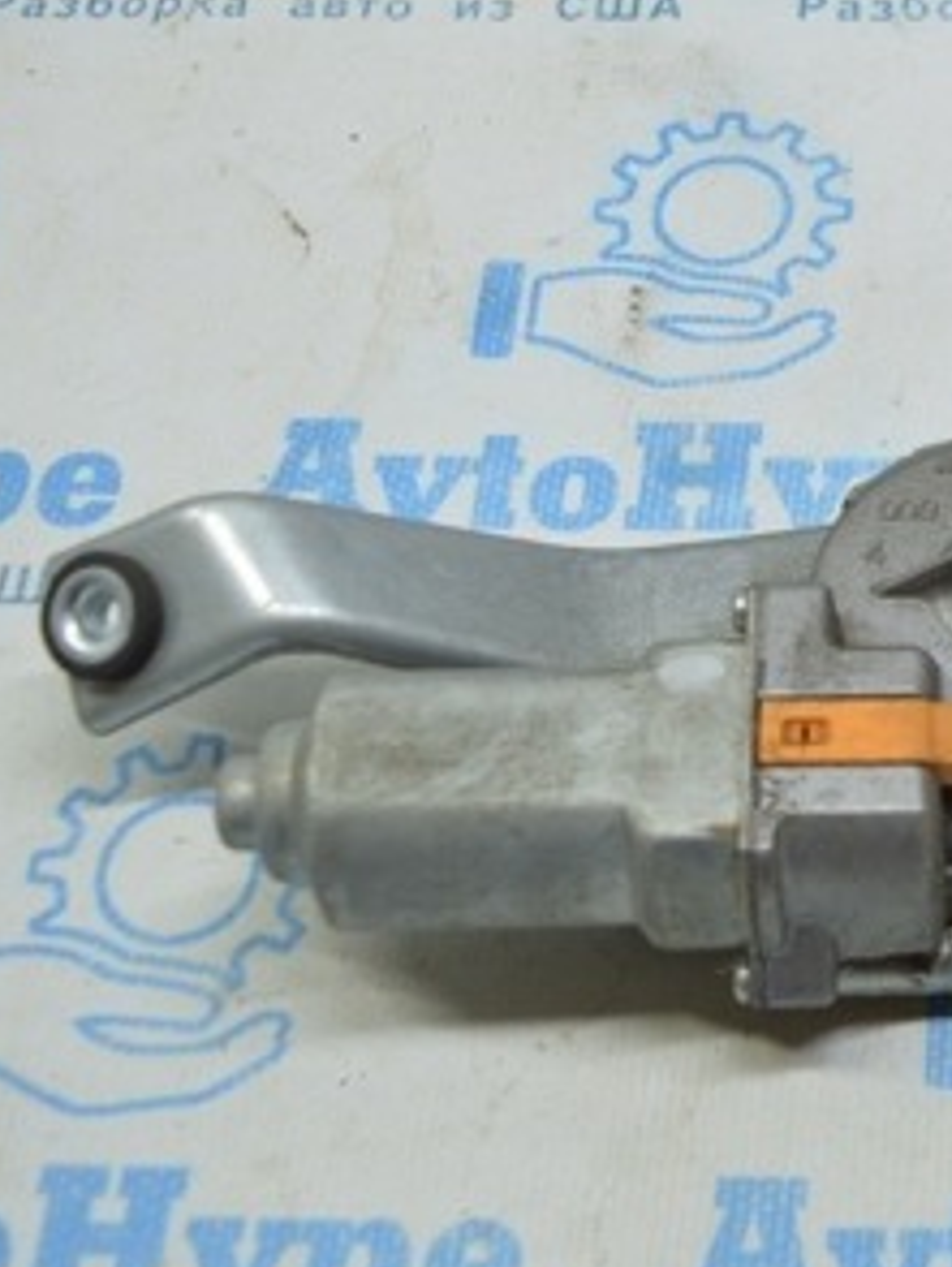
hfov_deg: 19.7
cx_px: 991
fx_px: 2638
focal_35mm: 72
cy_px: 524
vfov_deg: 27.0
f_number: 3.8
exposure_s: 1/80
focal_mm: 23
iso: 400
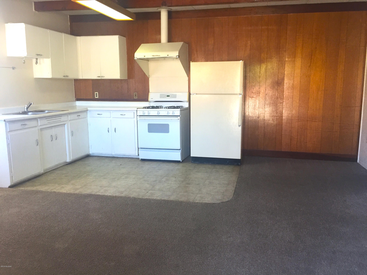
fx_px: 307
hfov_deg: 61.7
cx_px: 184
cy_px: 138
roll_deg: -0.1
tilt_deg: -9.2
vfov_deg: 48.2
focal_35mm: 29
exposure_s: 1/30
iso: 50
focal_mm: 4.15
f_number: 2.2
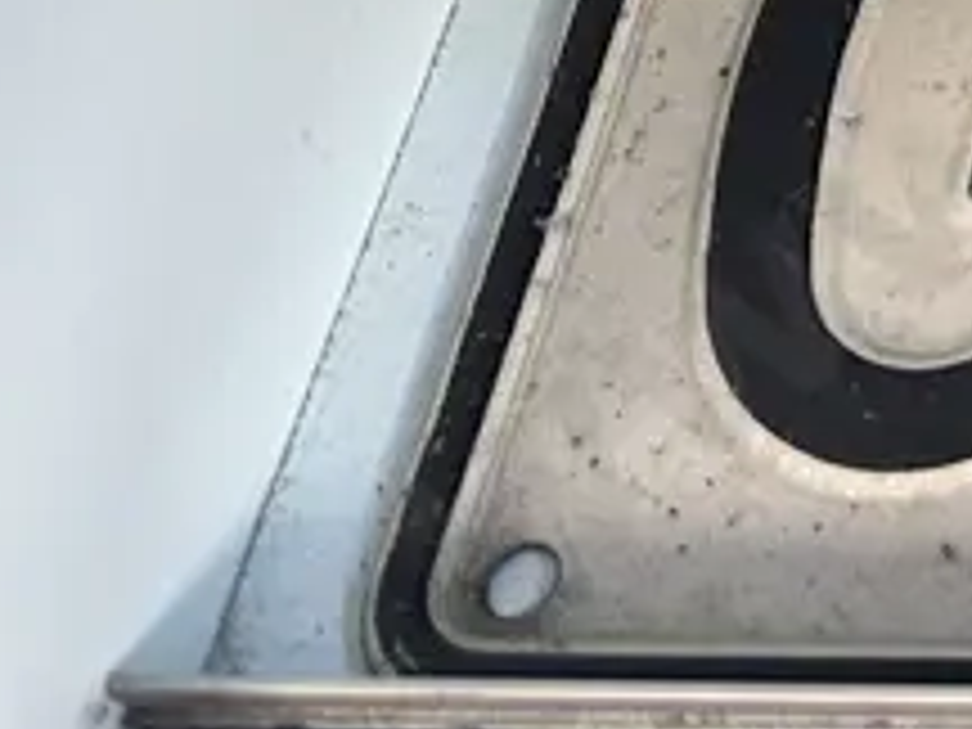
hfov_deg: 13.3
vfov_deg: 11.5
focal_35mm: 114
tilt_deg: -49.0
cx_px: 2268
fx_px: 3201
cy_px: -806
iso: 250
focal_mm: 6.86
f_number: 1.78
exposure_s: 1/50
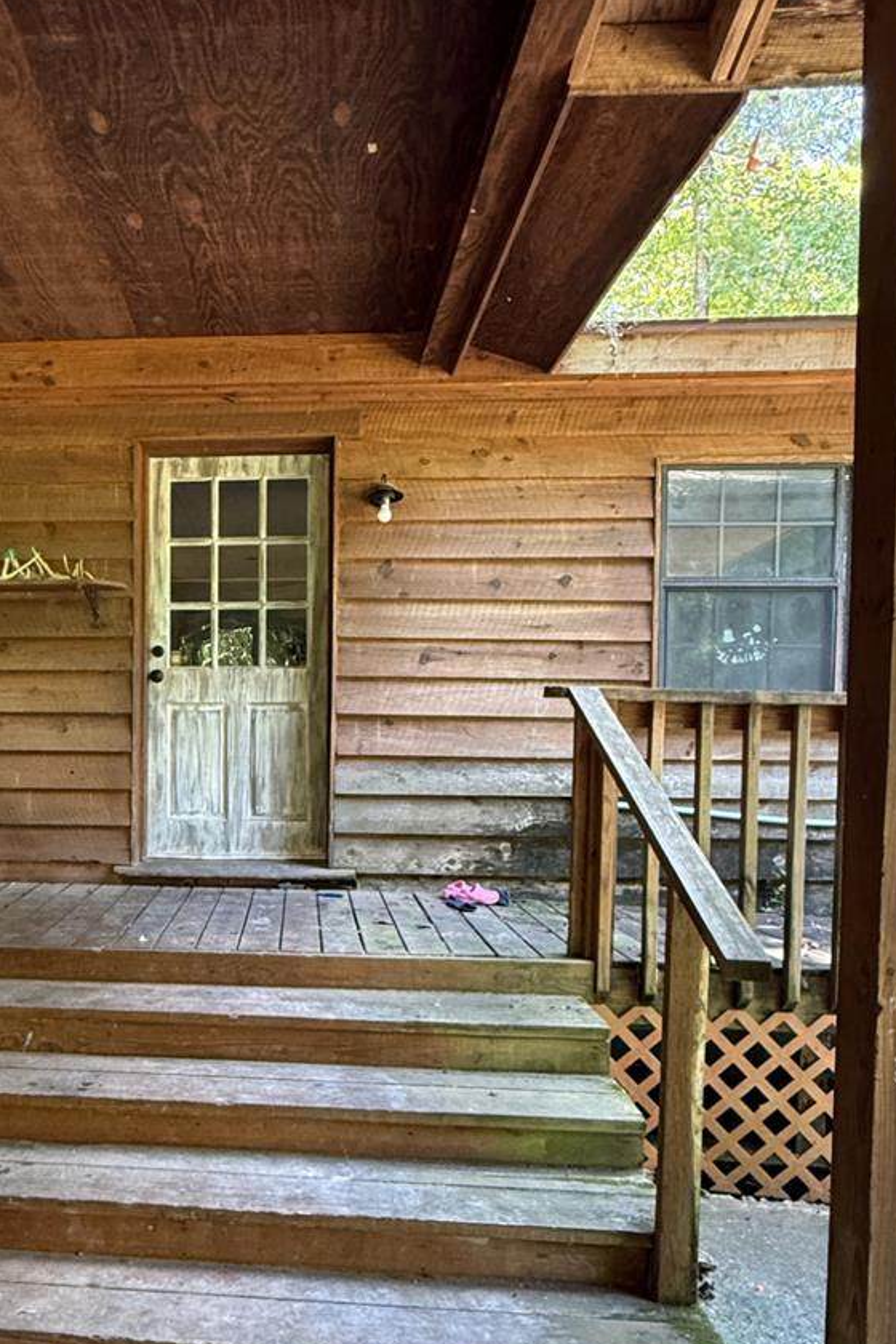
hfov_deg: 47.8
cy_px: 774
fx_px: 971
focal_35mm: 26
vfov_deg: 69.0
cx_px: 231
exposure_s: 1/71
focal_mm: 2.22
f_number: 2.2
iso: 320
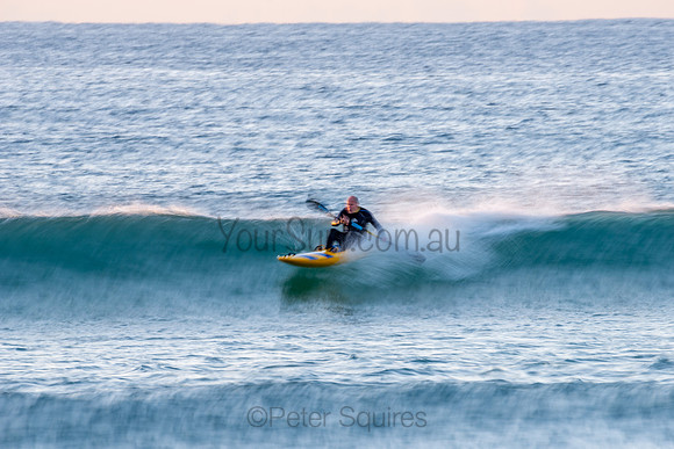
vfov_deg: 2.6
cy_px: 221
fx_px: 9860
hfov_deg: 3.9
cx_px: 343
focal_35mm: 527
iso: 64
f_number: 14
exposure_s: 1/6
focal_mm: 500
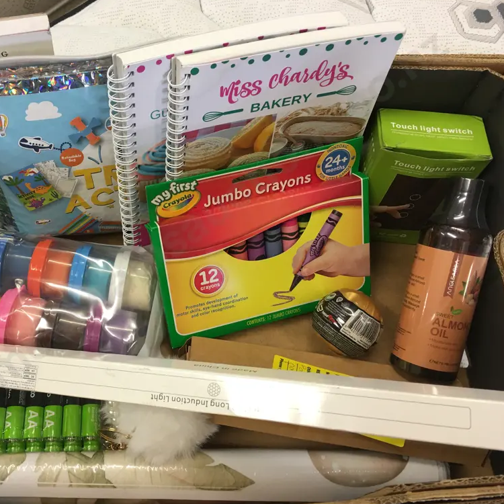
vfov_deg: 47.2
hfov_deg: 46.5
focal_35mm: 35
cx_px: 167
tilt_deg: -61.1
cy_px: 249
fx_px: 577
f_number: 2.2
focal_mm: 4.15
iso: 50
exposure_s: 1/33
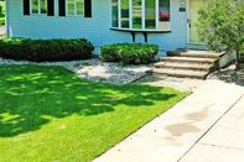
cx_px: 170
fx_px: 481
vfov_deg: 18.7
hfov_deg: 28.2
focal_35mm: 71
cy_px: 2
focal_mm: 10.26
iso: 100
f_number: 5.6
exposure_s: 1/400
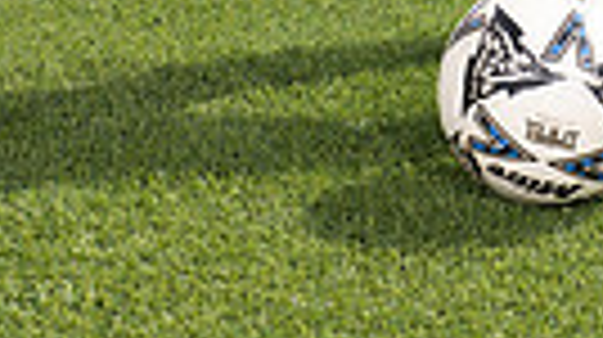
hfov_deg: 12.5
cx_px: 657
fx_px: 2699
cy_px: -541
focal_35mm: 169
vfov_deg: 6.7
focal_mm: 48
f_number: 7.1
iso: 125
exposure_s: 1/400
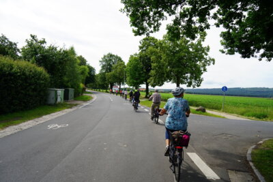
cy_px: 91
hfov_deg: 73.7
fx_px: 182
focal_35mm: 24
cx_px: 136
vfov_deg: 53.2
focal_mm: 24
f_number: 4.5
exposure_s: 1/500
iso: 100
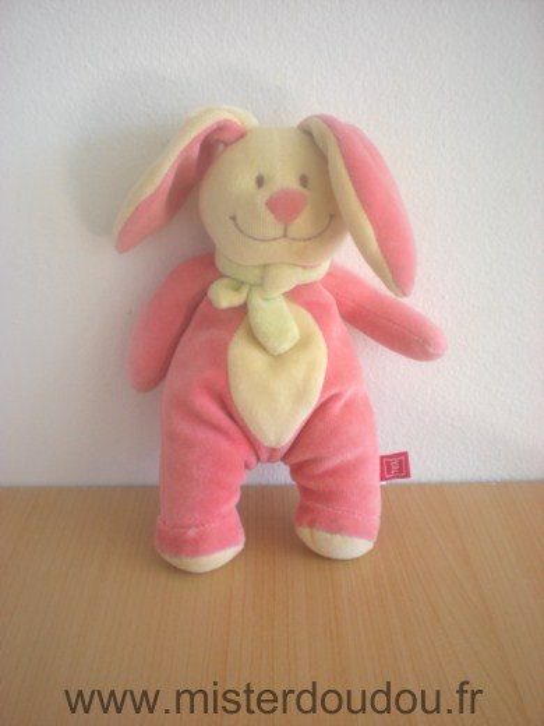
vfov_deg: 49.0
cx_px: 272
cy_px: 363
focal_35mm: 38
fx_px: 796
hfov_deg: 37.7
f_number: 3.1
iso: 144
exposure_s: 1/60
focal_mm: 6.3
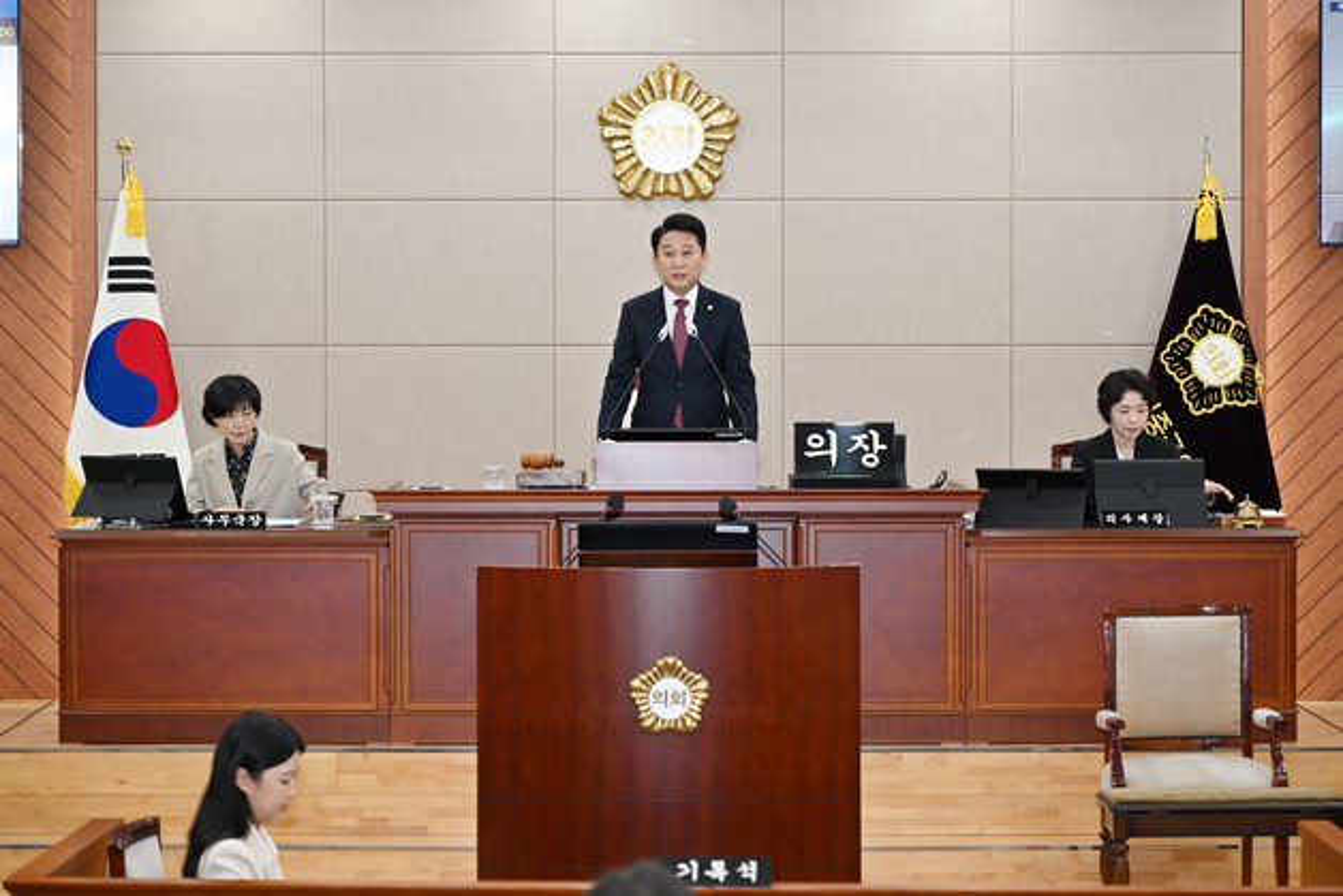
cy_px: 448
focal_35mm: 93
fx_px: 3470
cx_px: 672
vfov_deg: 14.7
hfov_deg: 21.9
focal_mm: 93
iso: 1000
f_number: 4
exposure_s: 1/250
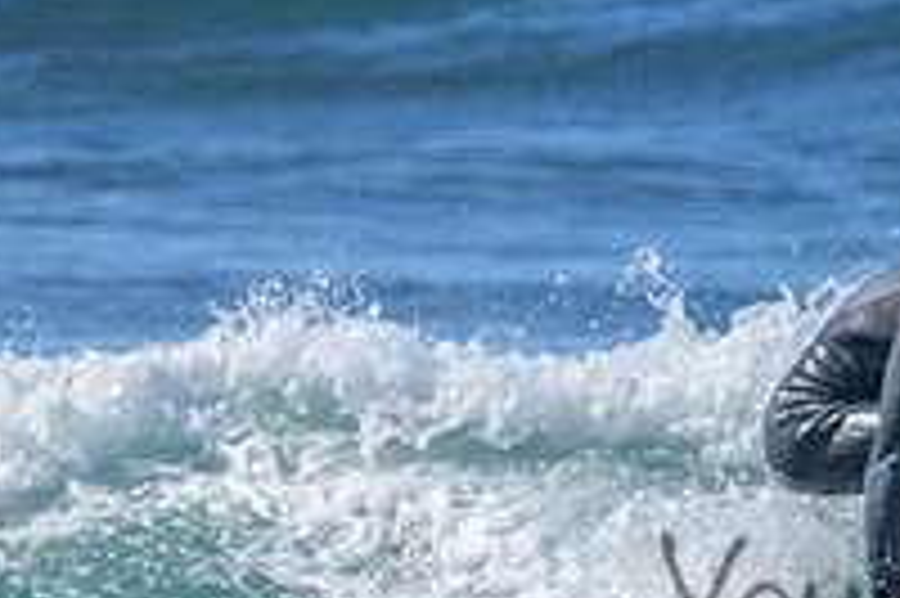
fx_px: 58001
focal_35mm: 2322
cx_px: 1125
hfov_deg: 0.9
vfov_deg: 0.6
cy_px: 564
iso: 2800
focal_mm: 800
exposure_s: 1/2000
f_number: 11
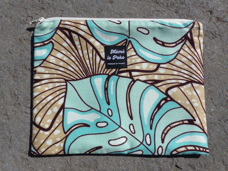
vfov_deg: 53.1
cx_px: 114
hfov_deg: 67.3
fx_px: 171
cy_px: 86
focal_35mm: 26
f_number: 4.5
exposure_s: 1/1600
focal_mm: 4.5
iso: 100
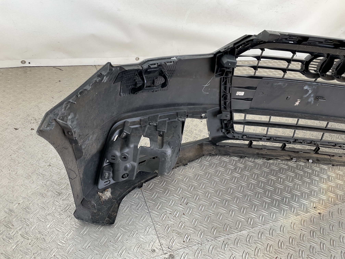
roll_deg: -12.3
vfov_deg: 48.2
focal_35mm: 29
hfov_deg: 61.7
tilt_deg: -36.0
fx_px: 289
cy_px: 130
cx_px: 172
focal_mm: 3
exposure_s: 1/100
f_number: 1.8
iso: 20
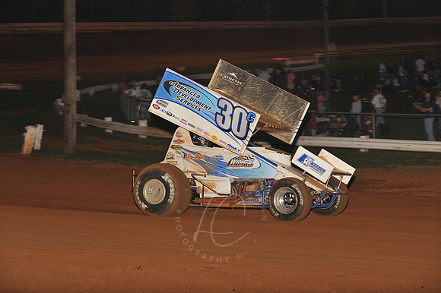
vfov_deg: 12.2
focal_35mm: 112
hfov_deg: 18.3
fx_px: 1371
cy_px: 146
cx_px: 220
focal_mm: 112
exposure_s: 1/320
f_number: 6.3
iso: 800
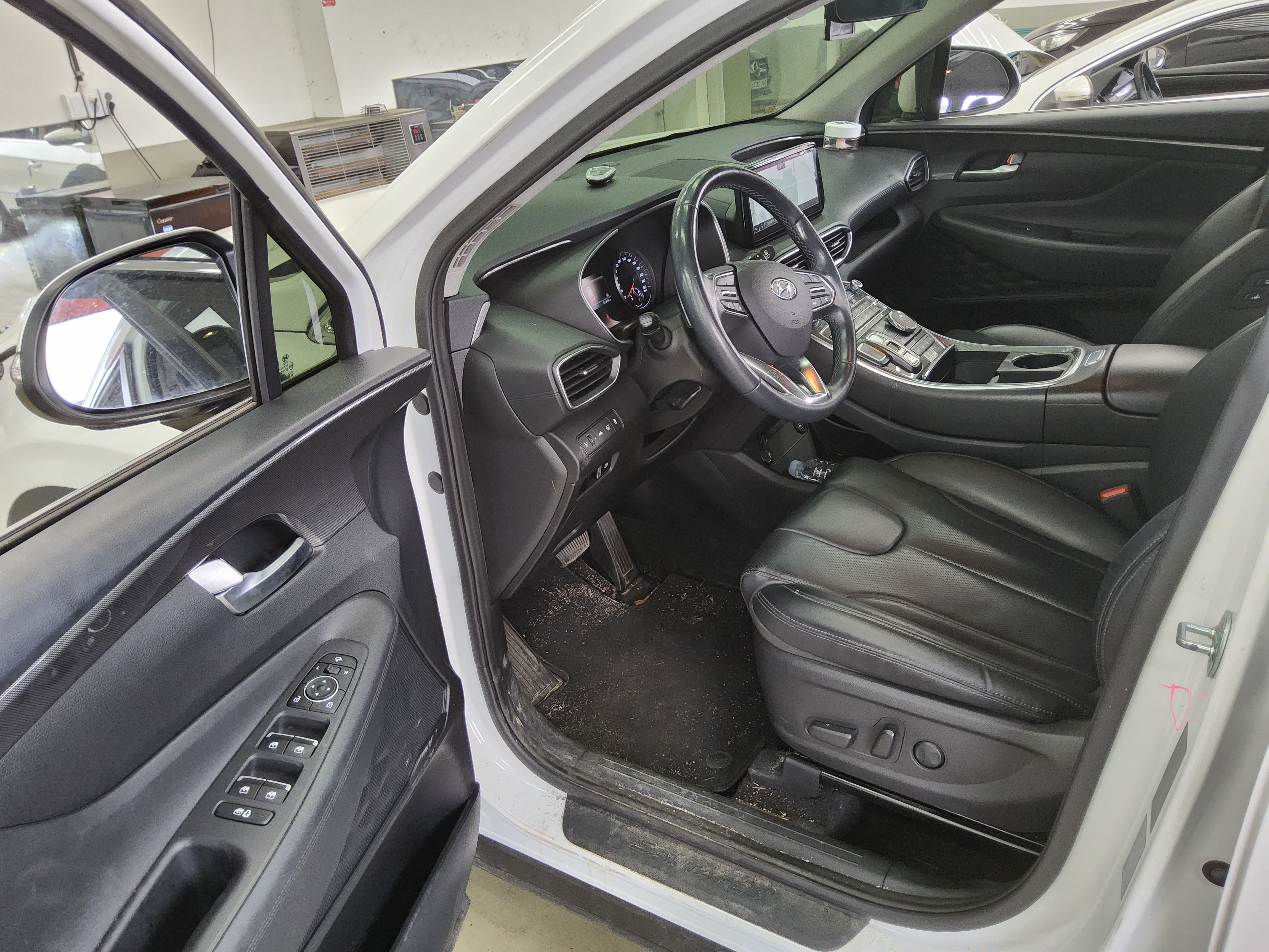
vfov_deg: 54.9
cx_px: 634
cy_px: 476
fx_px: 916
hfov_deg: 69.4
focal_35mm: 25
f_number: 2
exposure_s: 1/120
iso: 250
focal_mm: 3.08
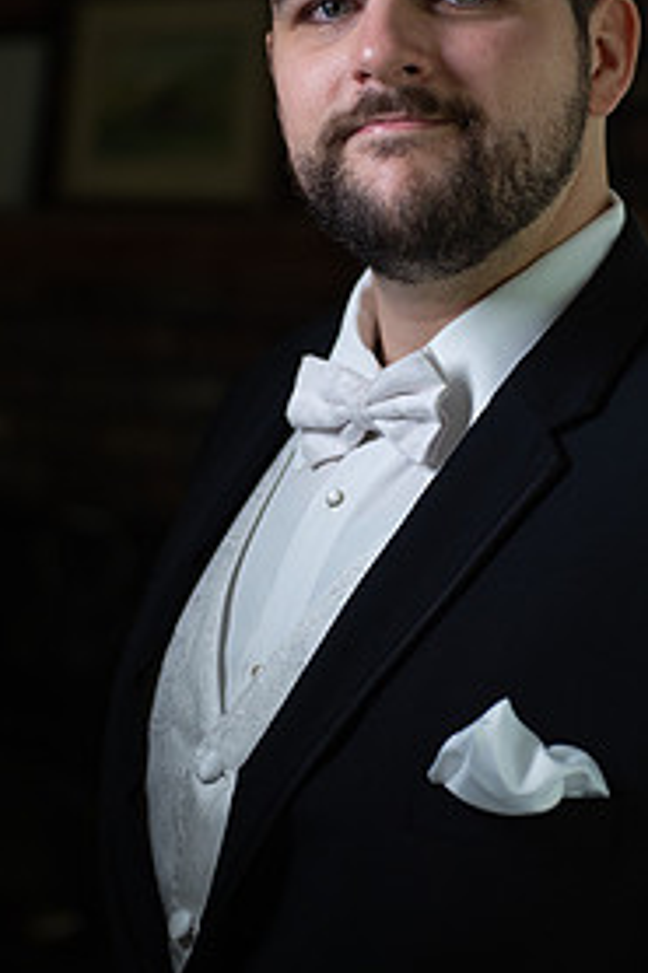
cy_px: 402
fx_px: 2622
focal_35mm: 97
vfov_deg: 21.0
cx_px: 405
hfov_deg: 14.1
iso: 1000
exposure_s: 1/400
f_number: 2.8
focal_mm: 60
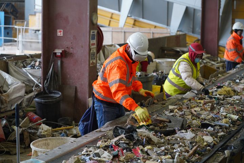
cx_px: 122
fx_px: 576
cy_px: 82
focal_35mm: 85
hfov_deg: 23.9
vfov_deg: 16.1
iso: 640
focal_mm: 85
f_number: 4
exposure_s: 1/160
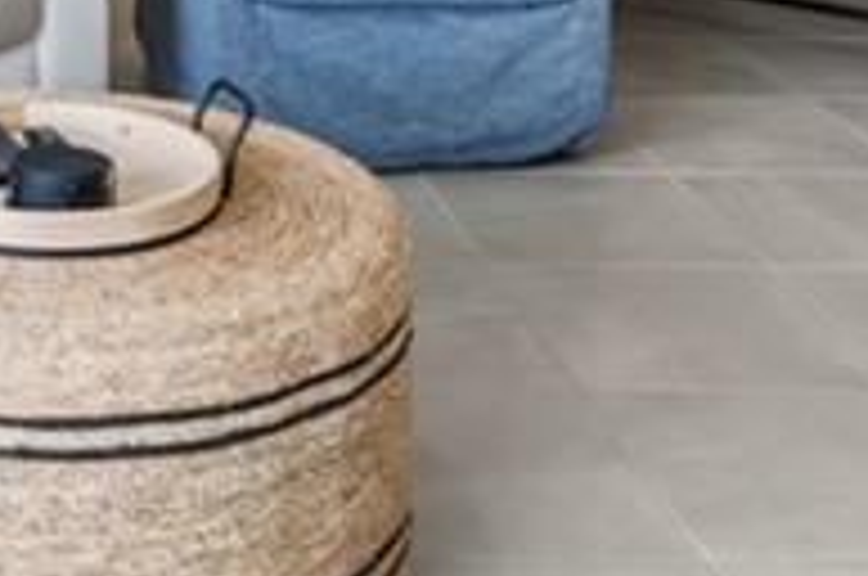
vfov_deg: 13.6
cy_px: -513
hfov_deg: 21.8
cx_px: -121
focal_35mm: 88
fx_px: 2110
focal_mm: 16.5
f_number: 9
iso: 1000
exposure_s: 1/13
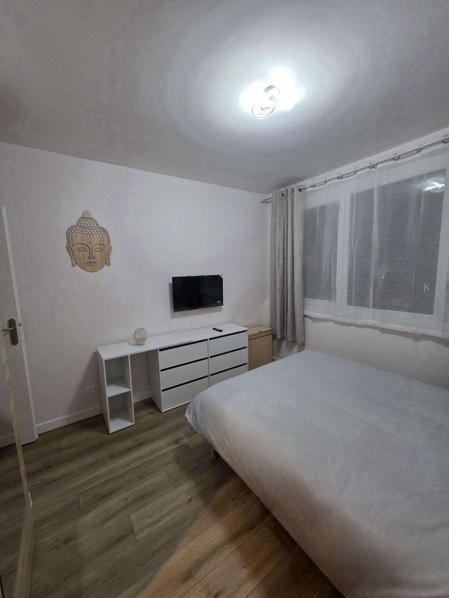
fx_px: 225
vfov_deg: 106.2
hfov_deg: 89.9
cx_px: 224
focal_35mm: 13
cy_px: 299
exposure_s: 1/101
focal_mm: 2.2
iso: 250
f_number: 1.9
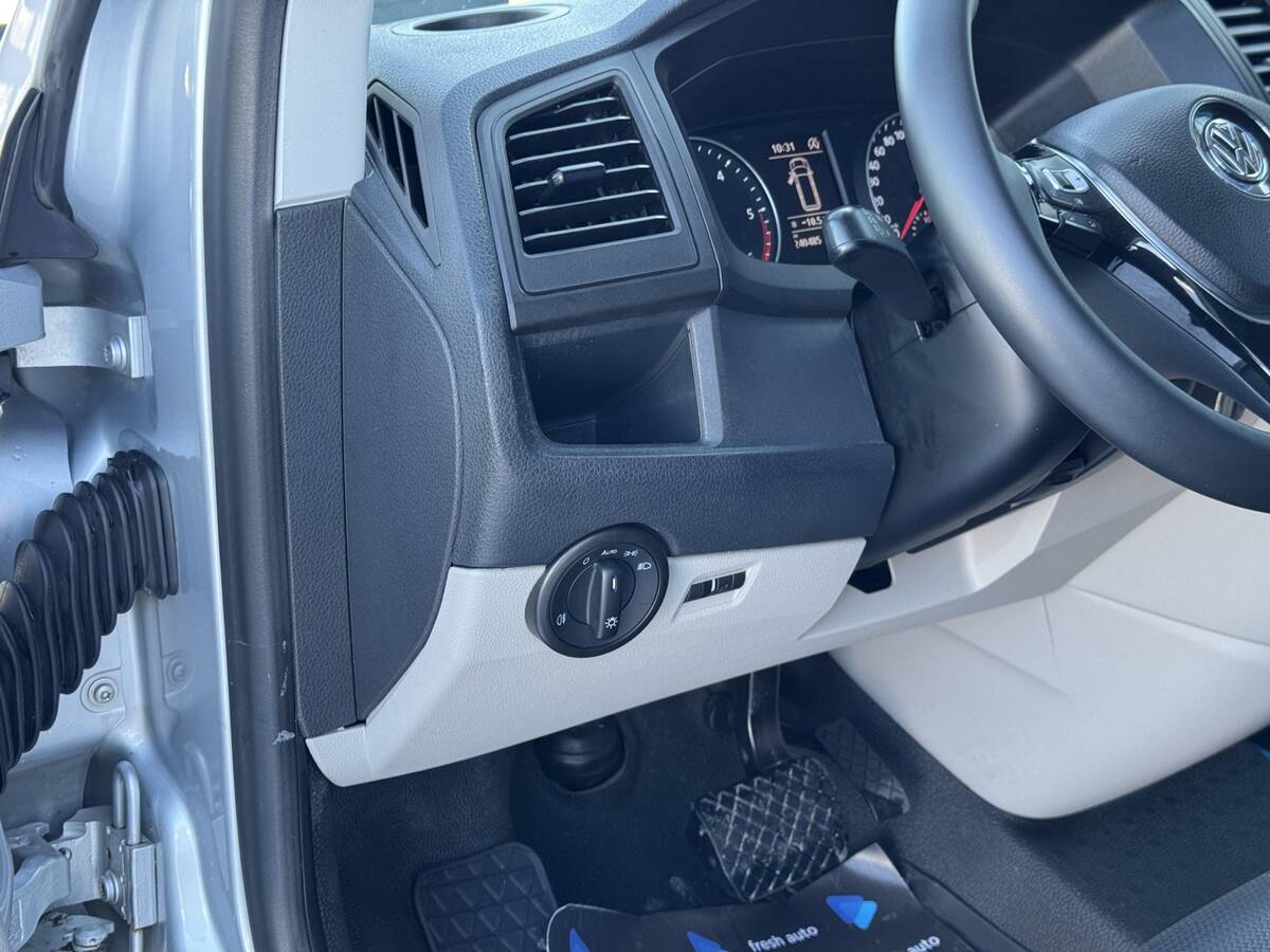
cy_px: 476
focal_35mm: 48
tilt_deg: -21.7
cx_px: 635
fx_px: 1761
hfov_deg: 39.7
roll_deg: -1.1
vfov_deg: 30.3
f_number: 1.78
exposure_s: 1/102
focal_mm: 6.76
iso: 100
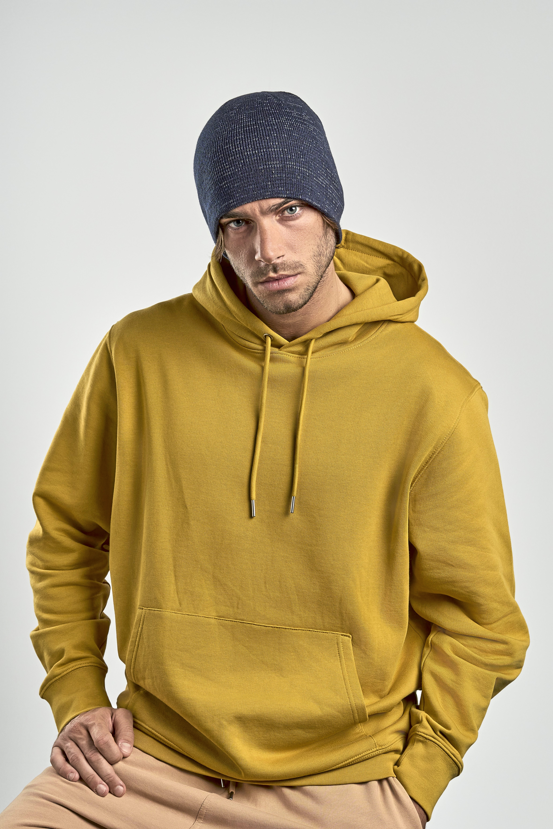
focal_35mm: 75
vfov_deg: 27.0
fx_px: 1728
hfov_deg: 18.2
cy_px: 414
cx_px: 276
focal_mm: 50
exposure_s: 1/160
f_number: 9
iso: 320
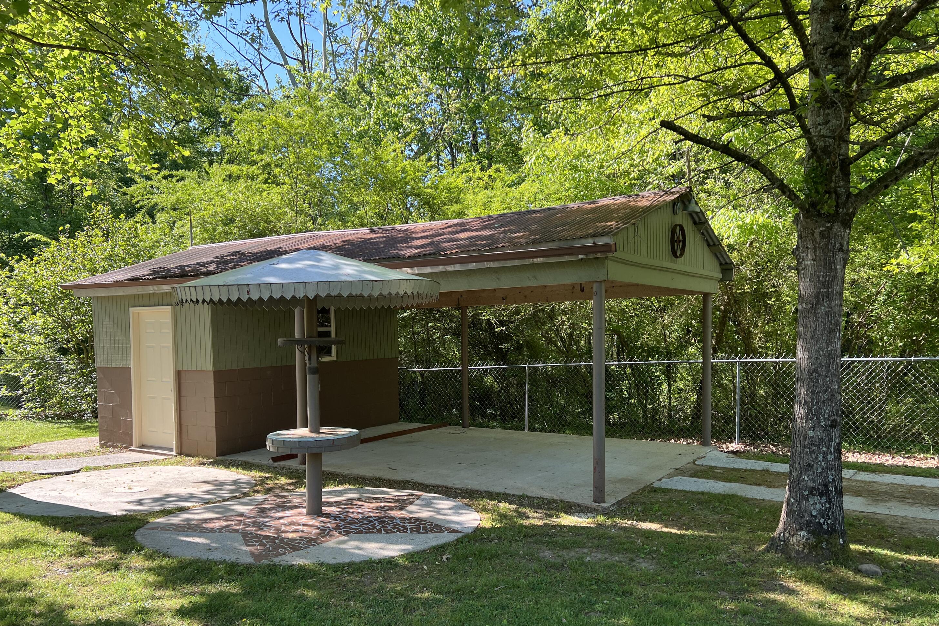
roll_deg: +2.2
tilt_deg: +0.1
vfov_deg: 46.3
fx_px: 730
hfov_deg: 65.5
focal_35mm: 28
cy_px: 360
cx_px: 454
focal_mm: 5.7
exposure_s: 1/658
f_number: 1.5
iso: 50
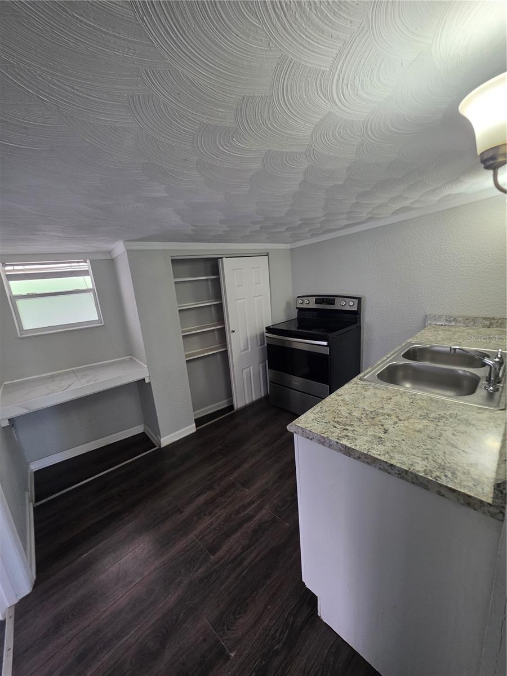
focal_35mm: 13
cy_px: 338
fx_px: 254
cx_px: 254
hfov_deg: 89.9
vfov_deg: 106.2
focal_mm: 2.2
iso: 200
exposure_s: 1/120
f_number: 1.9
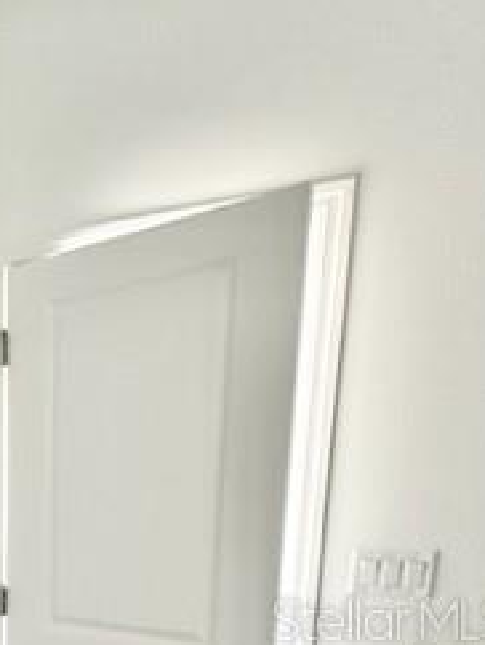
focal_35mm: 37
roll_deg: +1.7
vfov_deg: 44.1
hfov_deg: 31.5
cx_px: -117
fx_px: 690
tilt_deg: -10.5
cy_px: 618
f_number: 2.2
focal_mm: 2.22
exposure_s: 1/67
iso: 320
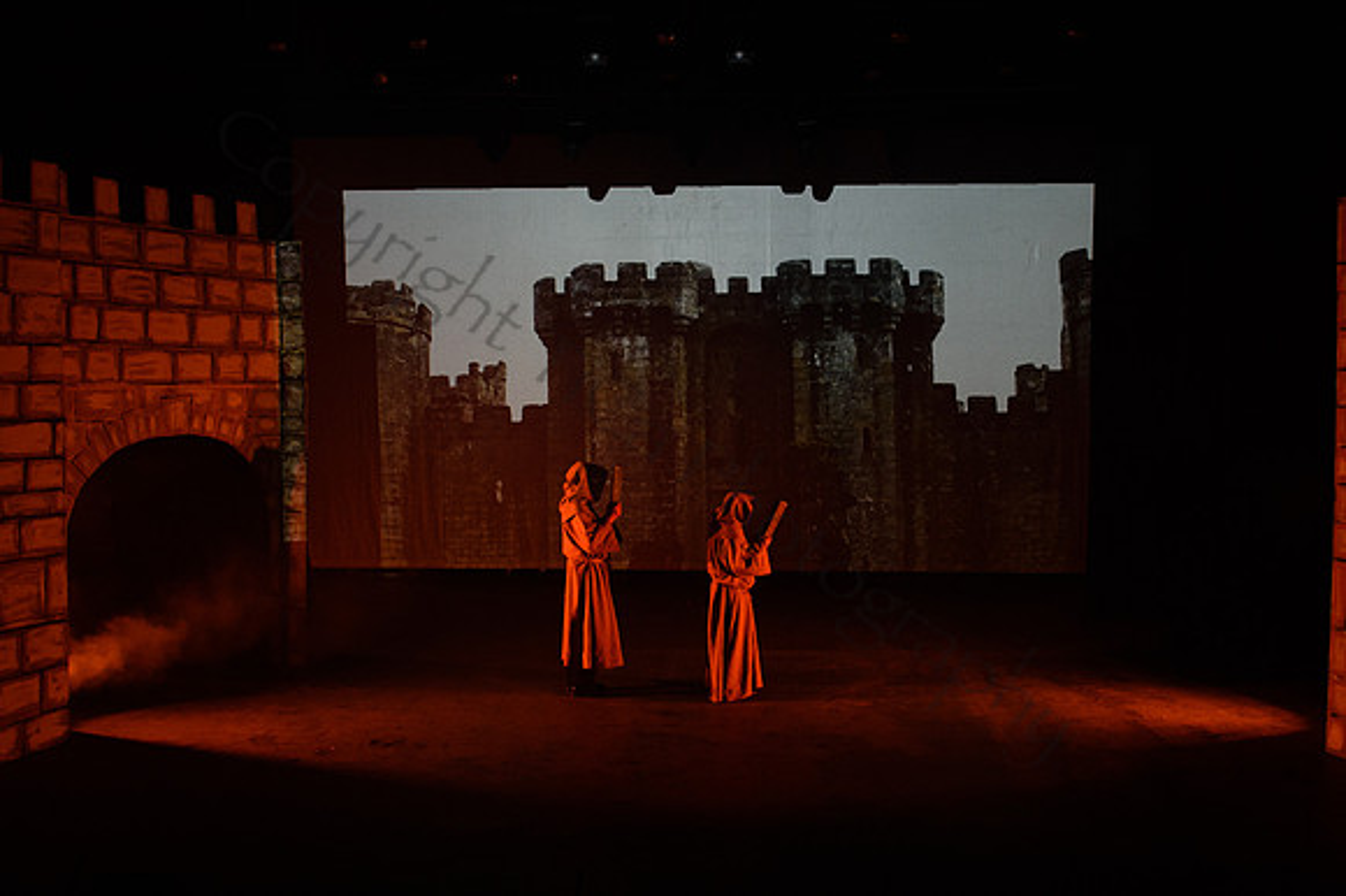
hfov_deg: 55.4
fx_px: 1281
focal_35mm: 34
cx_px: 699
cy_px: 439
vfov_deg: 38.5
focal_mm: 24
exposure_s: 1/60
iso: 1250
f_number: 3.5
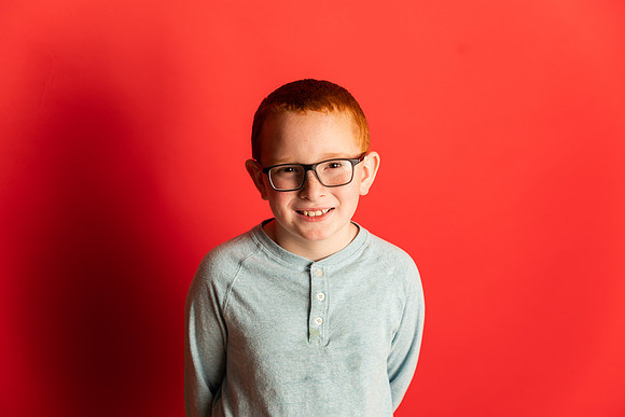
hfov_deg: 36.2
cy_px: 208
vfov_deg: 24.6
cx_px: 312
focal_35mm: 55
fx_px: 955
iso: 100
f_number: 4
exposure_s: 1/160
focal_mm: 55
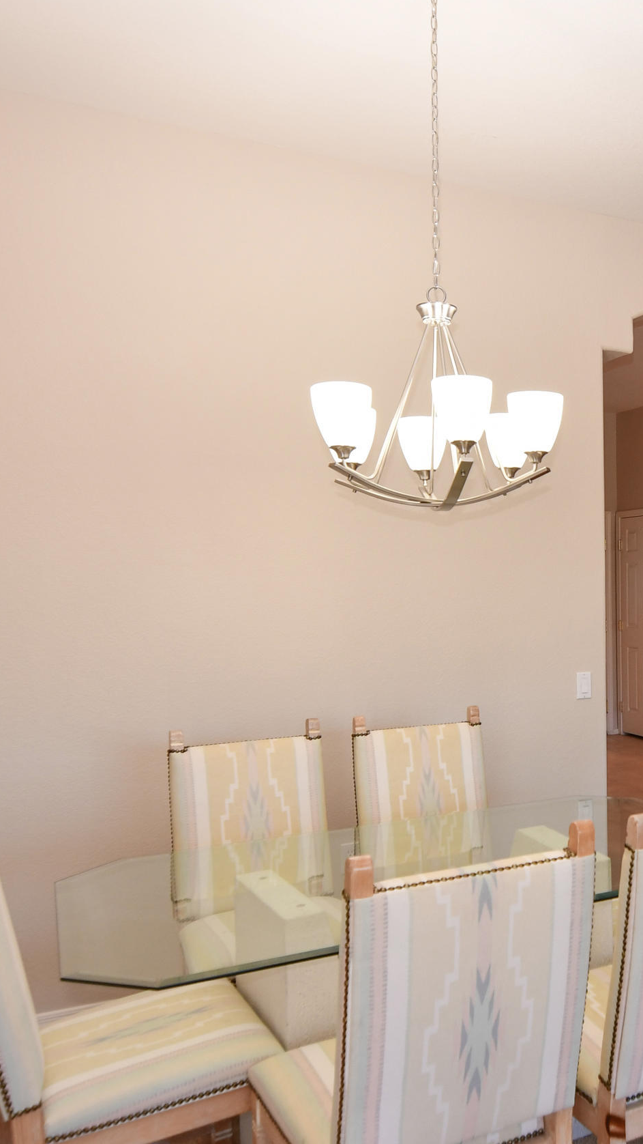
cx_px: 659
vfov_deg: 64.3
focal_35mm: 30
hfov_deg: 34.9
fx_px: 909
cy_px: 587
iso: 360
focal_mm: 11
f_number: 4
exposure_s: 1/60
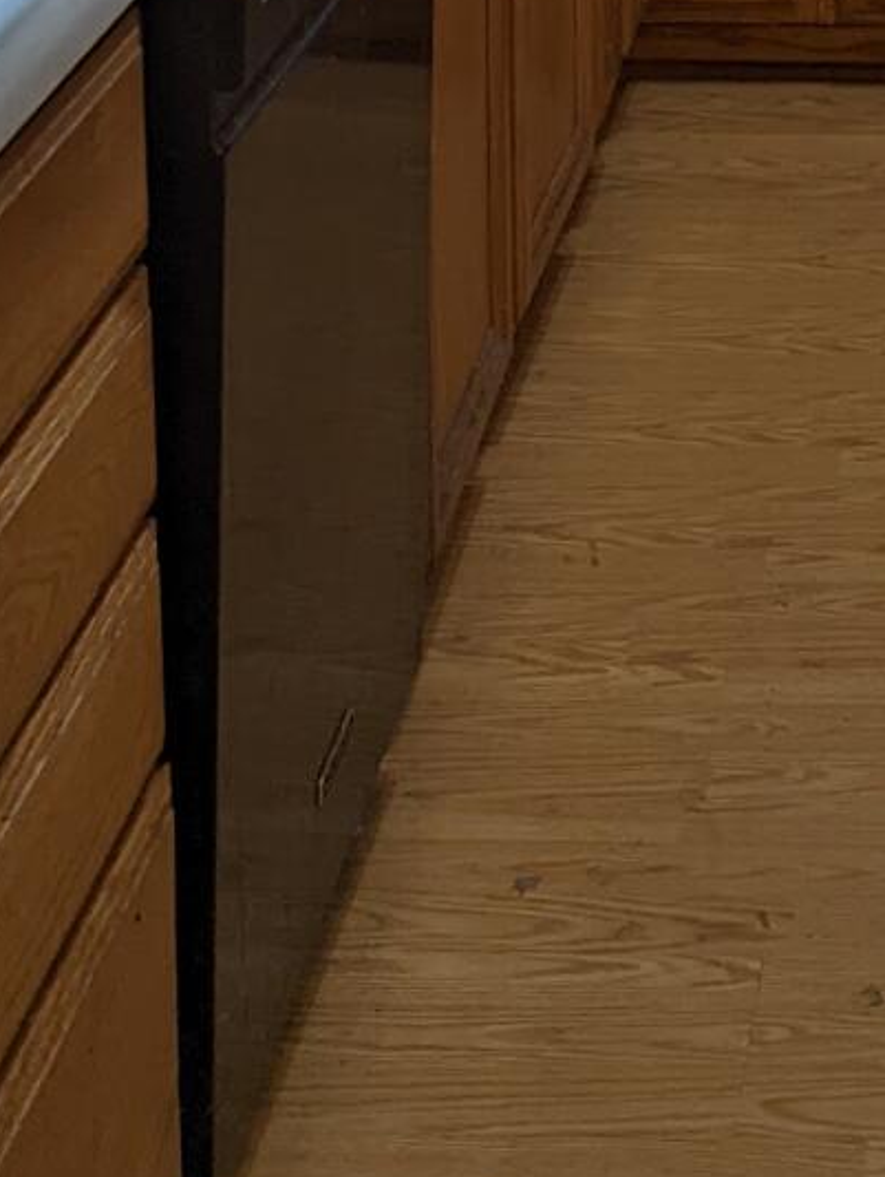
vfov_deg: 19.0
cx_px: 1118
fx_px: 3062
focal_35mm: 90
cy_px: -616
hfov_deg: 15.7
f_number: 1.85
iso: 183
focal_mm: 6.81
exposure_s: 1/120
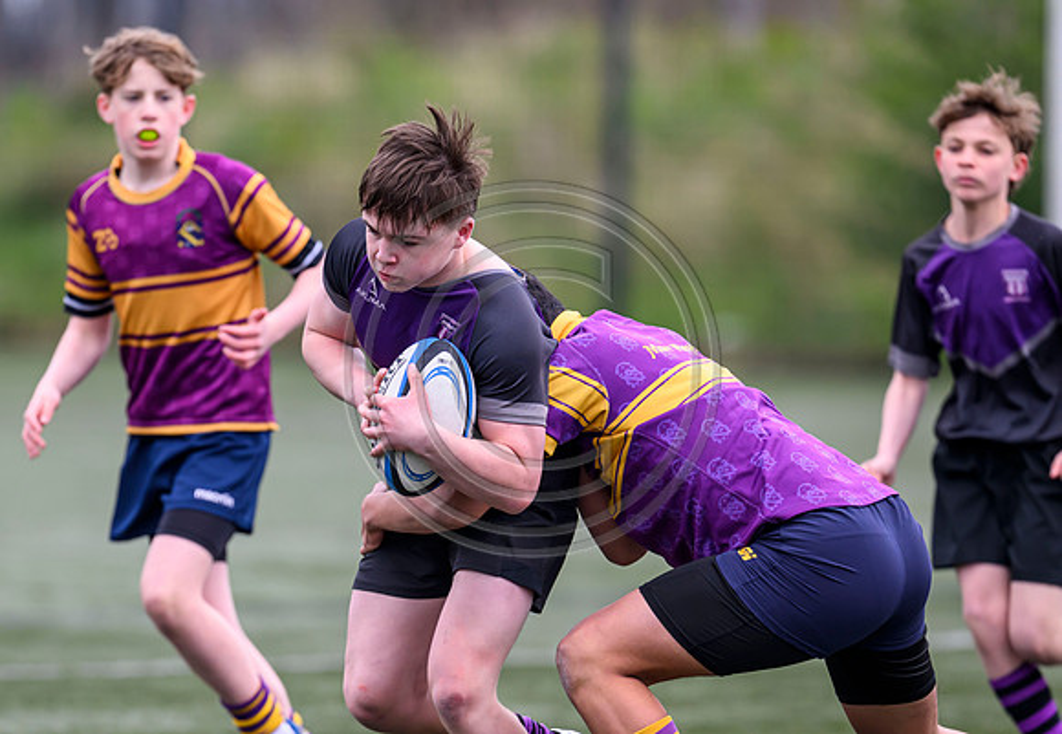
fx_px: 16478
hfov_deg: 3.7
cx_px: 572
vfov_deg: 2.6
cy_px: 410
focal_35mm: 552
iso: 640
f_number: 3.5
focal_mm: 400
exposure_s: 1/2000
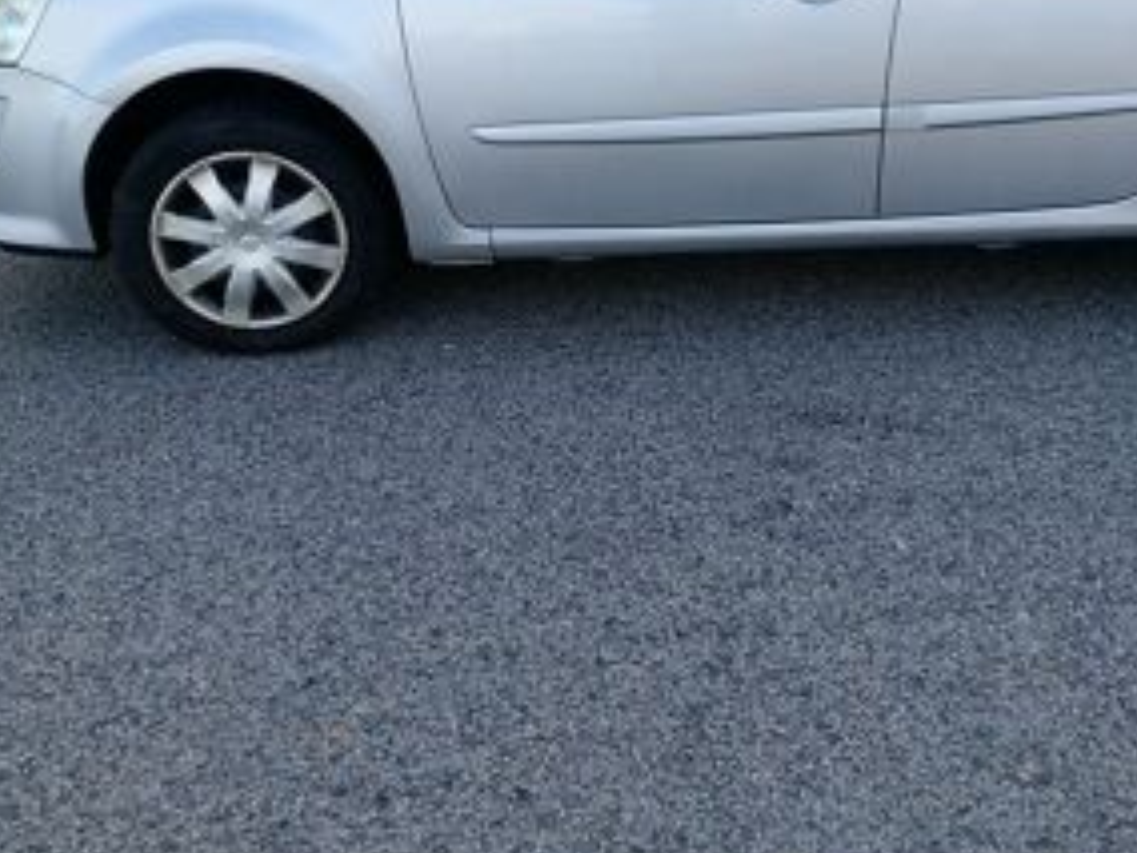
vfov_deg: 32.3
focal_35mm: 44
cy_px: 224
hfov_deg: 42.6
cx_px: 721
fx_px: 1445
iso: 50
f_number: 1.8
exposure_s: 1/367
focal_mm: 5.4
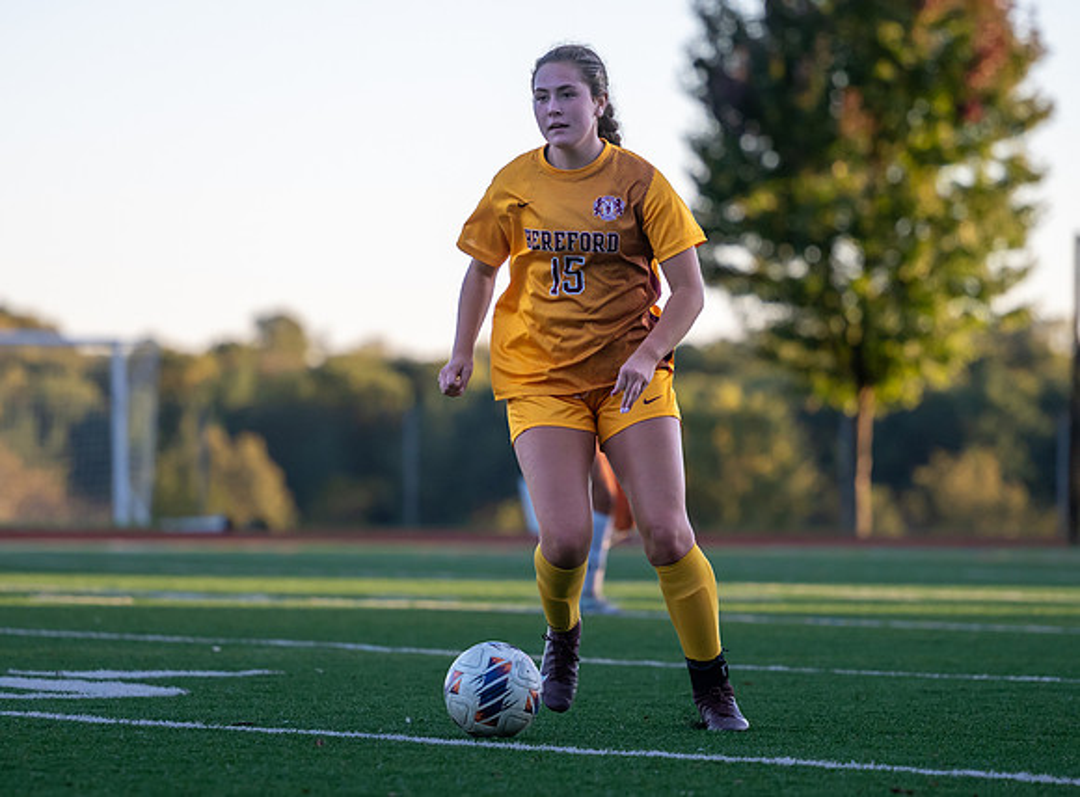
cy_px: 409
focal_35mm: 228
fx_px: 7085
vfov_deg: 6.4
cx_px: 475
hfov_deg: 8.7
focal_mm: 140
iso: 720
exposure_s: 1/3200
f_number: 2.8
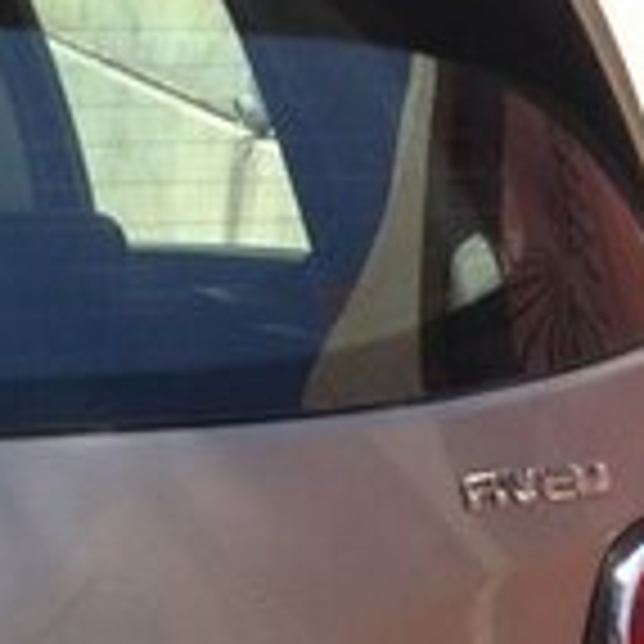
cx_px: -482
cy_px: 750
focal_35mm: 135
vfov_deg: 12.6
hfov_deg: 12.0
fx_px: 2842
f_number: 2.4
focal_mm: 4.12
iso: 50
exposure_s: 1/547
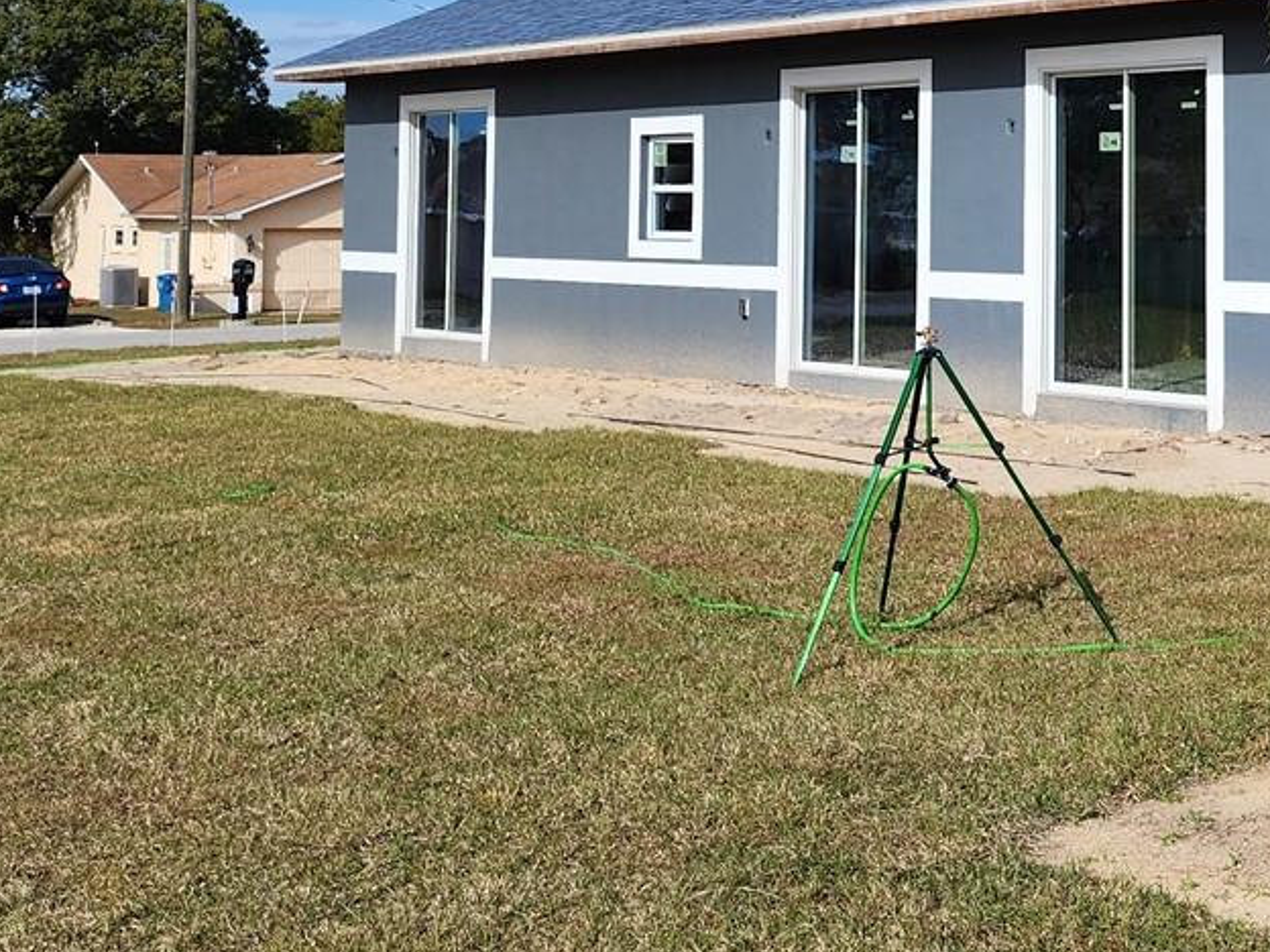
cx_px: 1258
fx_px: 2165
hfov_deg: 30.5
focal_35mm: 59
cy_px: 69
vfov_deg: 24.0
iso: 12
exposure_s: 1/1311
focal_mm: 6.4
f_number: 1.8
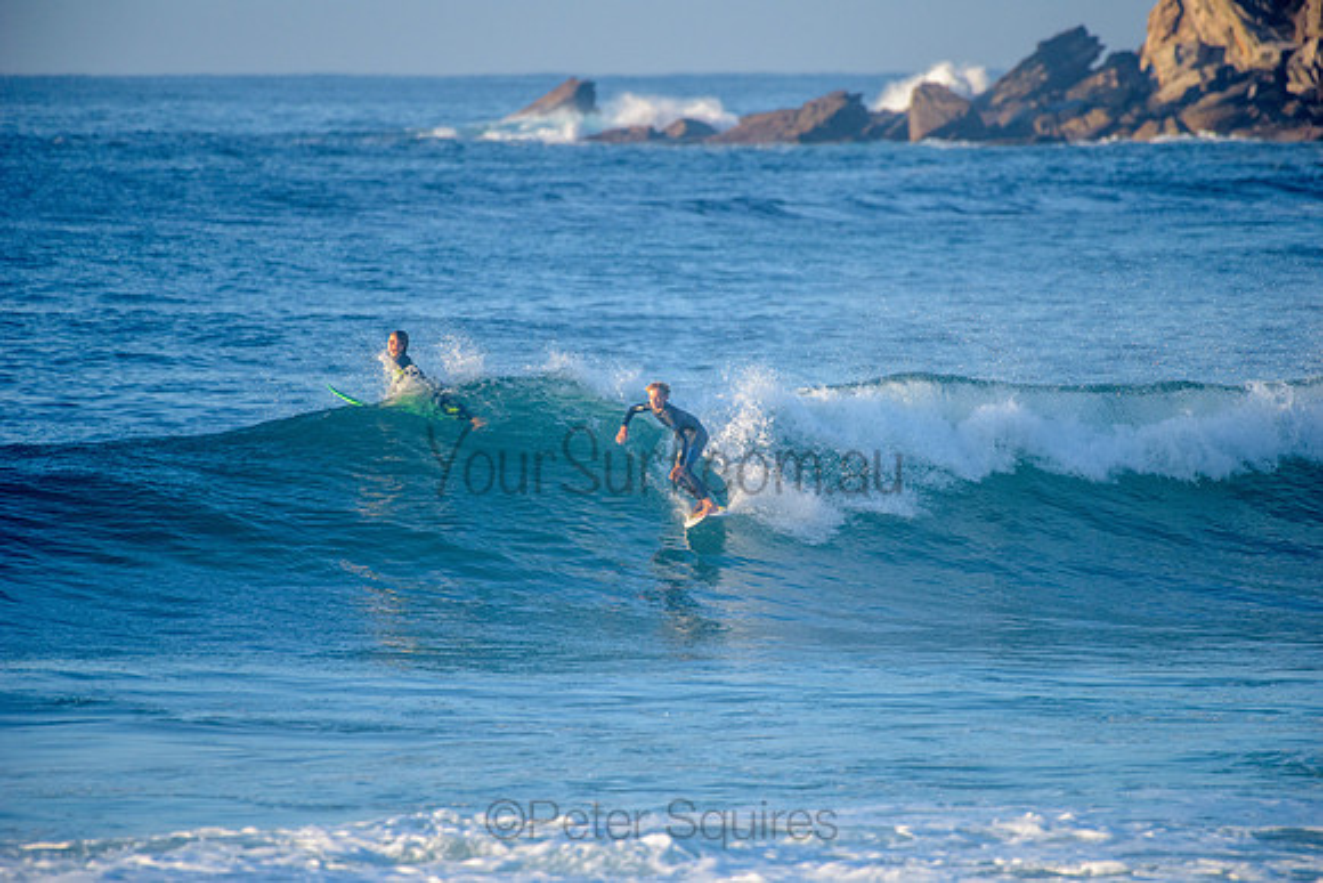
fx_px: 18378
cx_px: 662
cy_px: 442
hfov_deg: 4.1
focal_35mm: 500
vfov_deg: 2.8
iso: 560
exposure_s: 1/2000
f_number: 5.6
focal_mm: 500
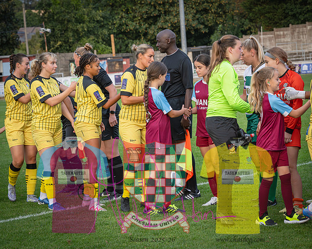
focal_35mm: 119
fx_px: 1095
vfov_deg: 13.0
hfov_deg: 16.2
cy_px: 117
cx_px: 196
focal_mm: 82
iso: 2000
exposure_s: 1/400
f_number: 5
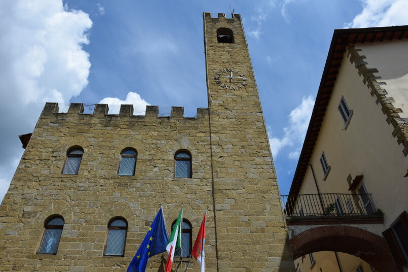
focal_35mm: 27
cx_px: 204
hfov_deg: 67.4
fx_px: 306
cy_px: 136
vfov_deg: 47.9
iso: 200
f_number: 10
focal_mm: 18
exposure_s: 1/400
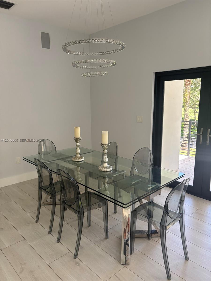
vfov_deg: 67.3
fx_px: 211
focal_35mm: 26
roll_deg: +2.3
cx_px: 106
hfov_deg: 53.1
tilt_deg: -9.4
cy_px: 140
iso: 100
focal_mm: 5.96
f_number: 1.6
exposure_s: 1/121
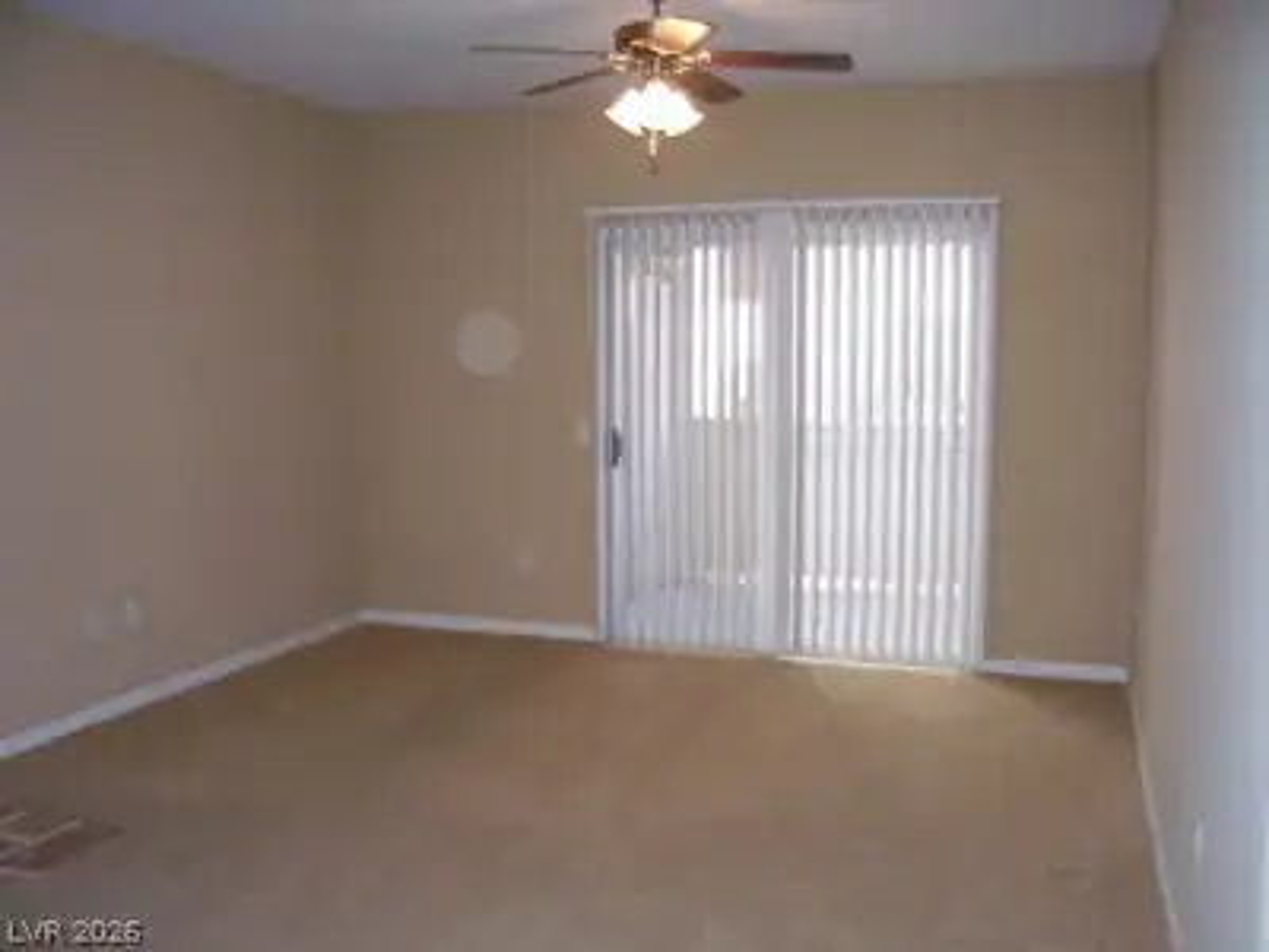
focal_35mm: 34
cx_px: 634
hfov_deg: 54.0
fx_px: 1246
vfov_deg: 41.8
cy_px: 476
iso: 125
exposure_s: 1/60
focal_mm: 5.6
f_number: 2.7
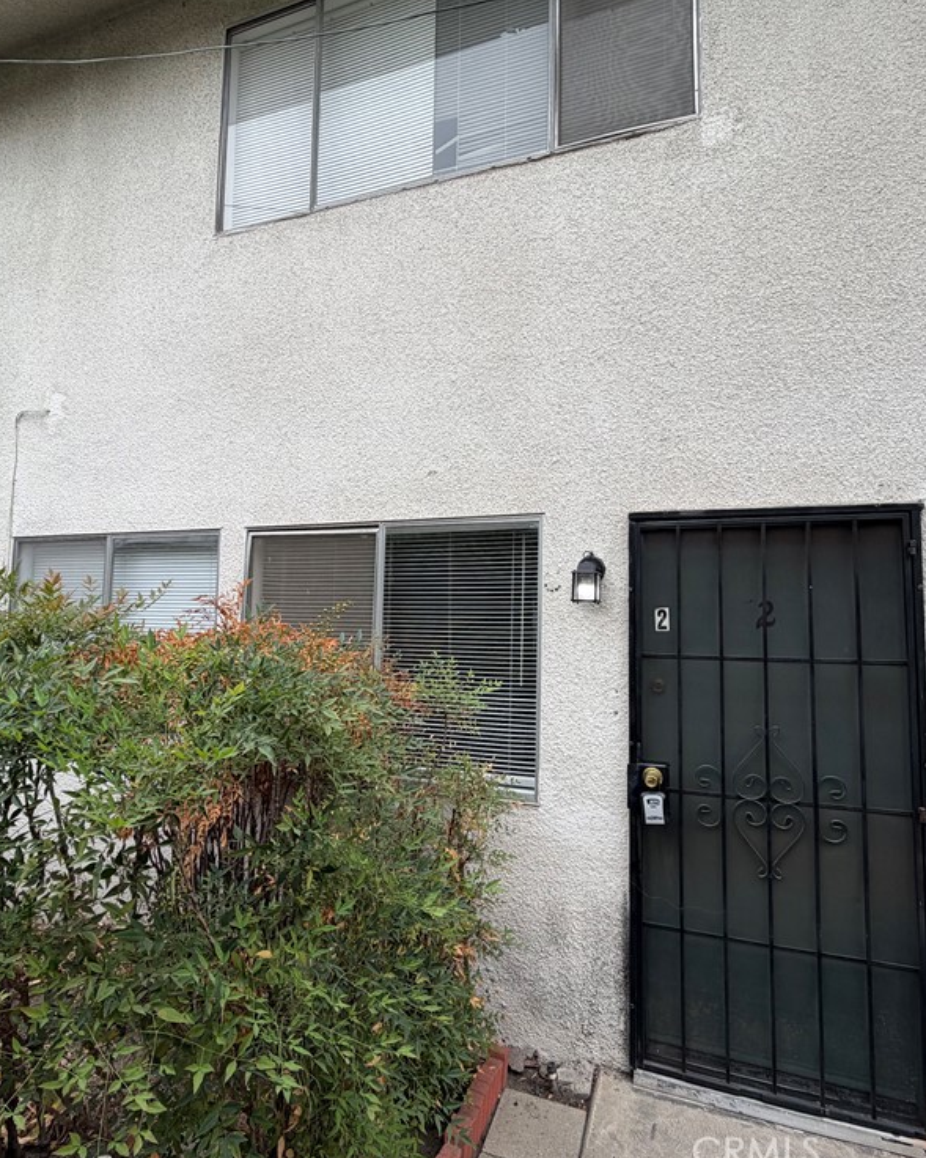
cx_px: 461
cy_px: 570
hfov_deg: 70.9
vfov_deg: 83.3
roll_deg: -1.2
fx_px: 651
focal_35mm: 19
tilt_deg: +4.3
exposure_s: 1/502
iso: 40
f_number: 2.2
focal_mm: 2.22
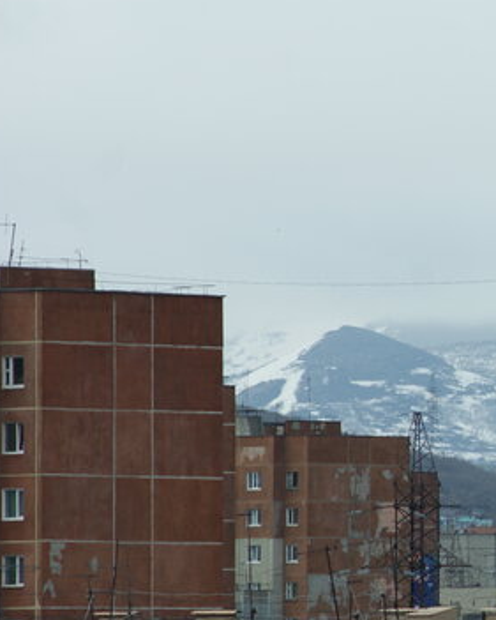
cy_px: 373
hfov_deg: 3.0
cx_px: 681
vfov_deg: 3.8
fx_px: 9409
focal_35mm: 513
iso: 100
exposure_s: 1/320
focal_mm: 160
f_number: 8
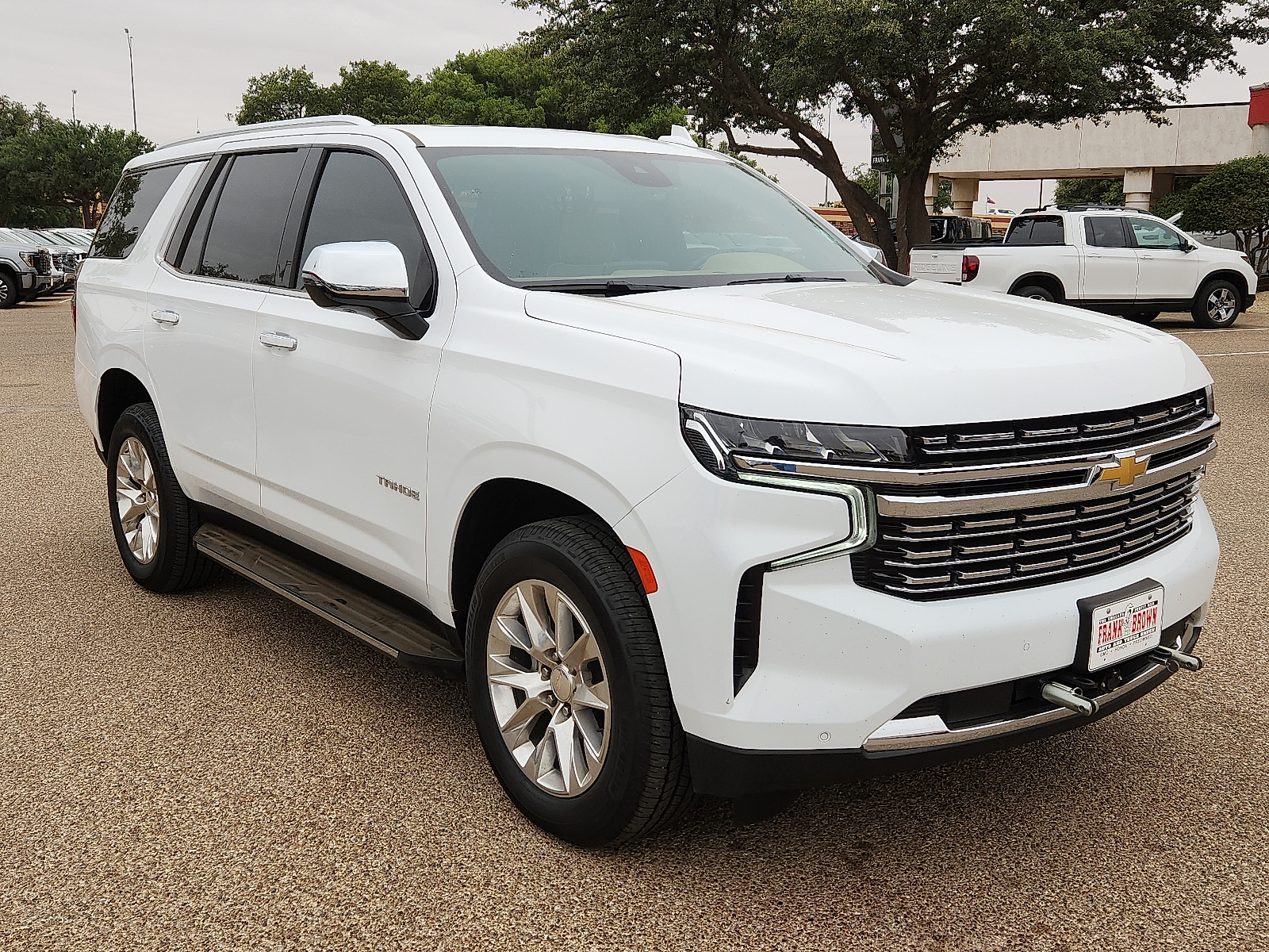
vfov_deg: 58.9
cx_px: 634
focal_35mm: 23
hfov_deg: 73.9
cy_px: 476
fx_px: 843
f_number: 1.8
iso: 50
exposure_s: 1/1429
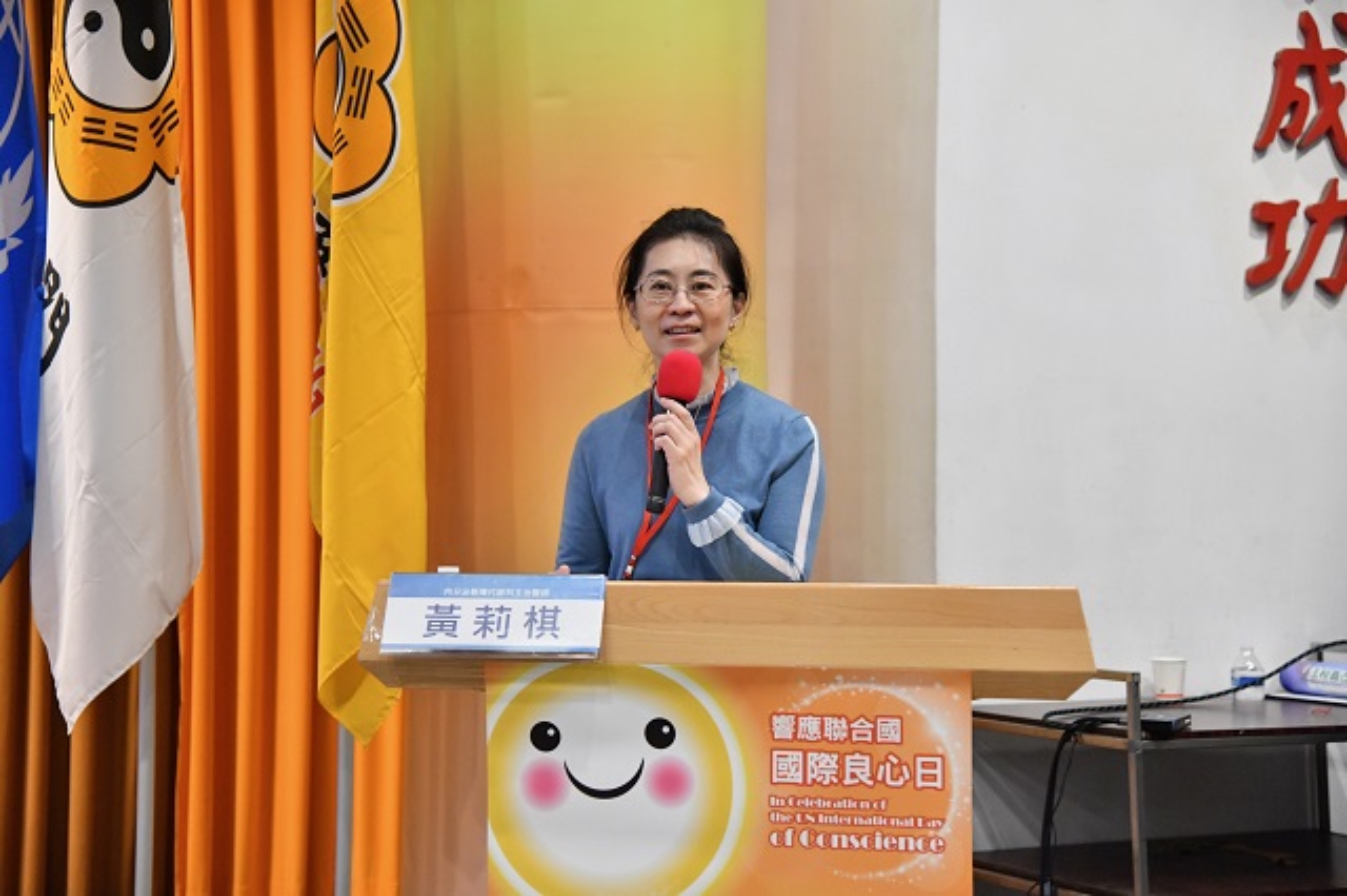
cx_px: 674
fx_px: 2431
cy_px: 448
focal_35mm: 65
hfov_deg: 31.0
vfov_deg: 20.9
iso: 6400
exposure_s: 1/125
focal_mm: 65
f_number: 4.5
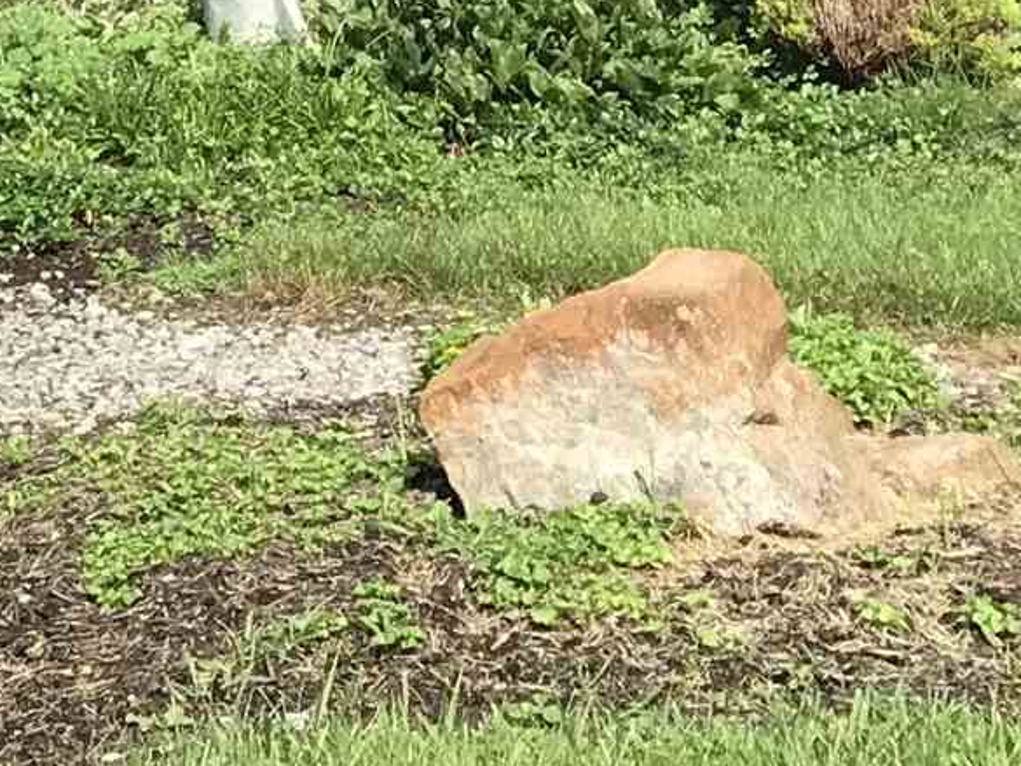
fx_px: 4337
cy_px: -625
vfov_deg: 9.6
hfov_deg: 12.9
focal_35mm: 147
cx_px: -403
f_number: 1.8
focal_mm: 3.99
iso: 20
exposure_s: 1/1114
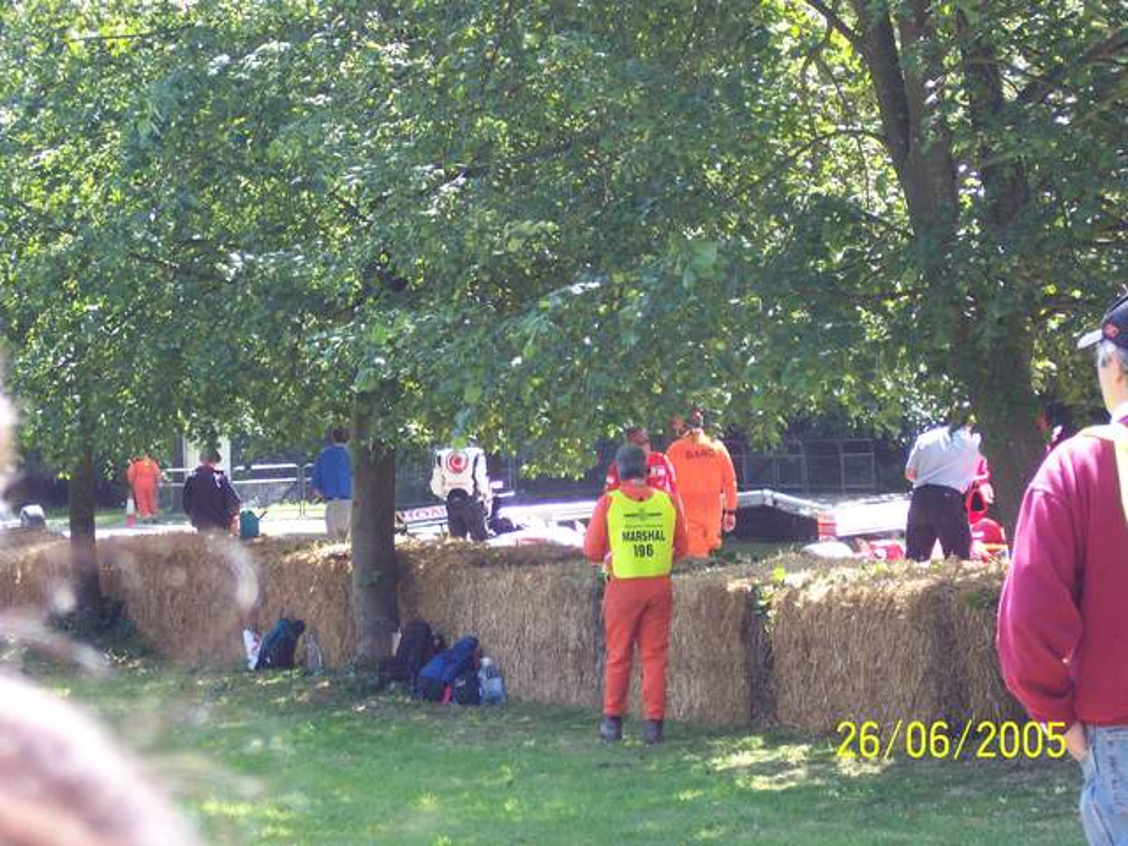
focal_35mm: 114
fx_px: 3715
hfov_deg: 17.3
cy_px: 423
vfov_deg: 13.0
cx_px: 564
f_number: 4.8
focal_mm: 24
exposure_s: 1/125
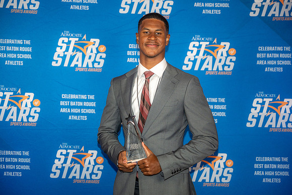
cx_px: 146
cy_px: 98
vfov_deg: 20.0
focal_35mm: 68
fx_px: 552
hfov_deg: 29.6
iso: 320
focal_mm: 68
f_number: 3.2
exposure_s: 1/160
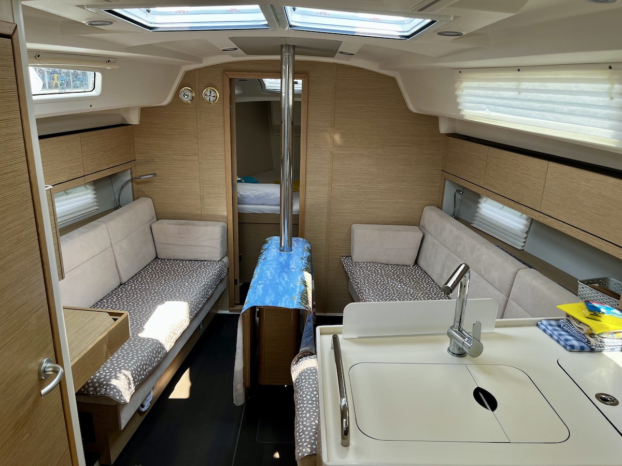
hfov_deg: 67.3
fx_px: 467
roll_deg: -1.6
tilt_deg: -17.3
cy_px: 233
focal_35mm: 26
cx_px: 311
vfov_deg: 53.1
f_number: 1.6
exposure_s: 1/171
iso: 40
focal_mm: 5.1
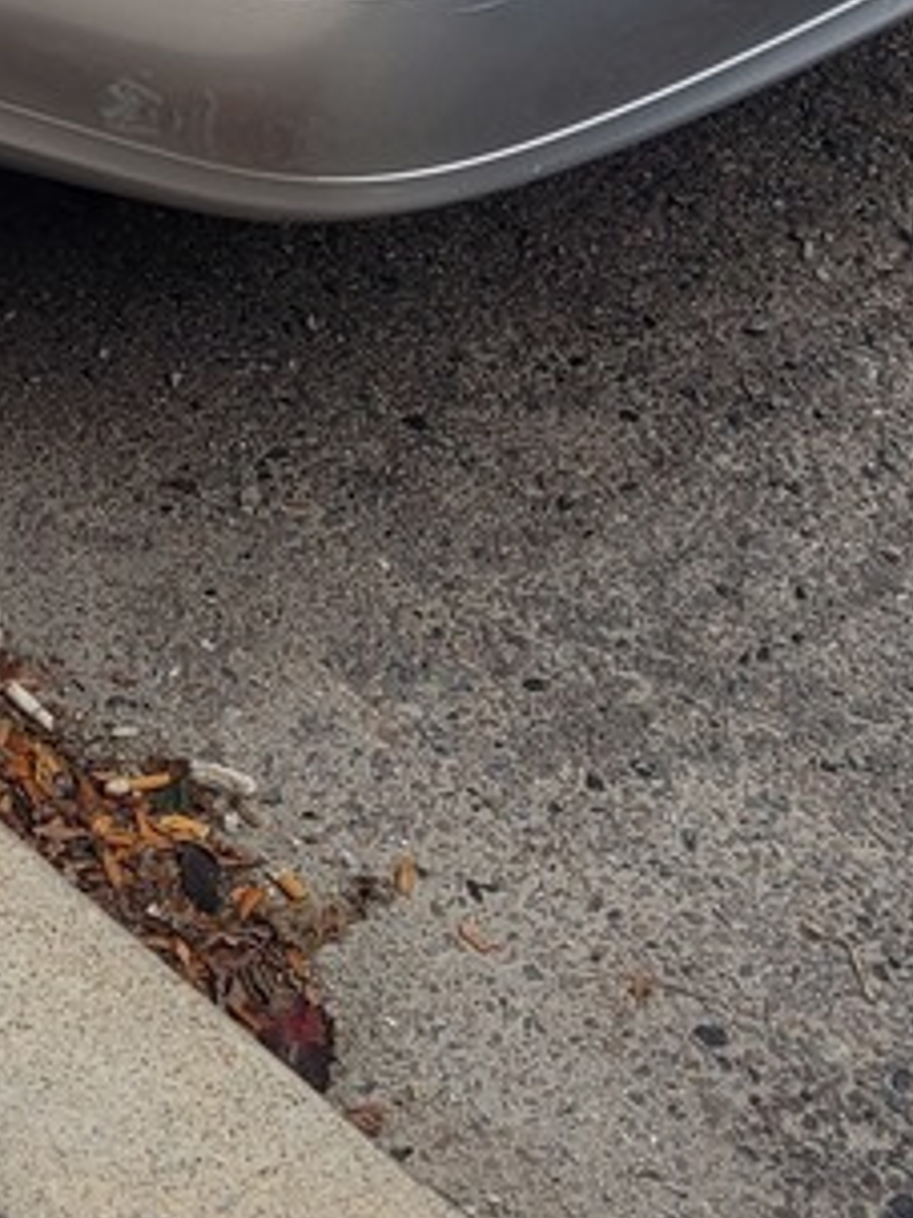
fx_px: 3625
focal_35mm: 103
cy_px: -752
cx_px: -479
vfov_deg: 16.8
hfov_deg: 13.5
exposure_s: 1/120
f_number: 1.8
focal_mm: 5.4
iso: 50
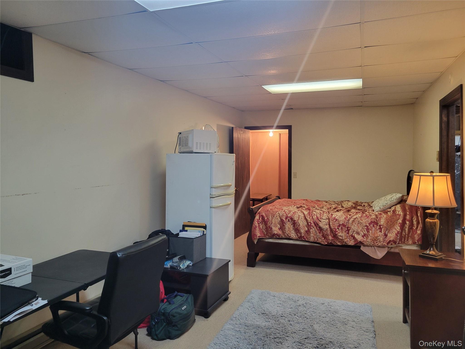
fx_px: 349
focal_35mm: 26
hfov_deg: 67.3
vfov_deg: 53.1
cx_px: 232
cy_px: 174
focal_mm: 5.4
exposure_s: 1/60
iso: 250
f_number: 1.8
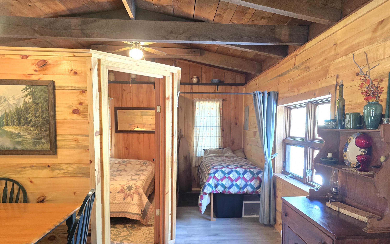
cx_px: 196
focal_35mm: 25
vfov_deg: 48.9
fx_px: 266
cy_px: 148
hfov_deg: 72.6
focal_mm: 6.3
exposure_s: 1/60
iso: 800
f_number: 1.7
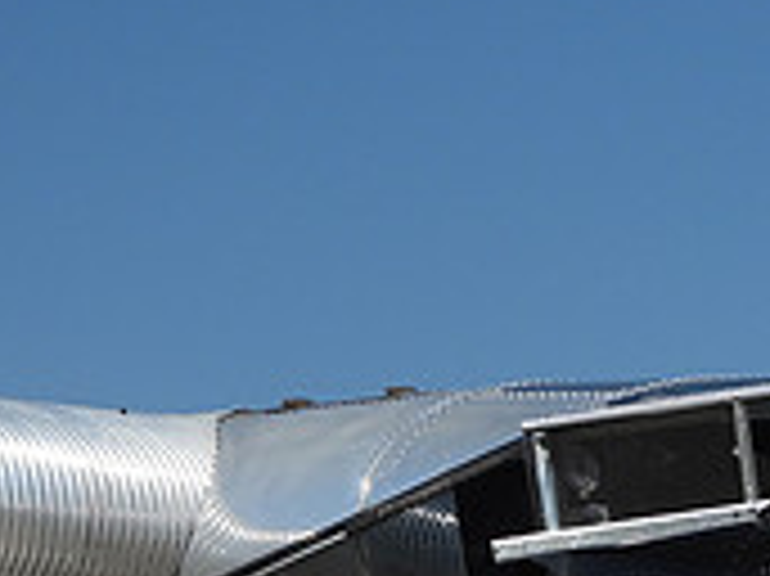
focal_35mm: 272
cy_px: 916
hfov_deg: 7.3
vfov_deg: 5.4
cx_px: 784
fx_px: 6046
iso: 100
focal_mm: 14.4
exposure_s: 1/400
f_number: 3.5
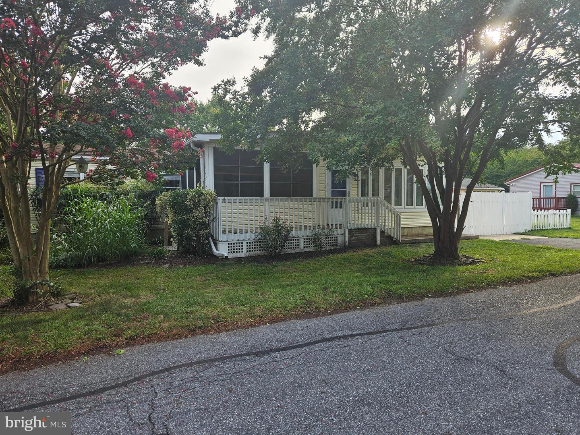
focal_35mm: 23
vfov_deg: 58.9
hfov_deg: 73.9
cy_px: 218
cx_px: 290
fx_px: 385
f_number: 1.8
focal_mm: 5.4
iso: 25
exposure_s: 1/224
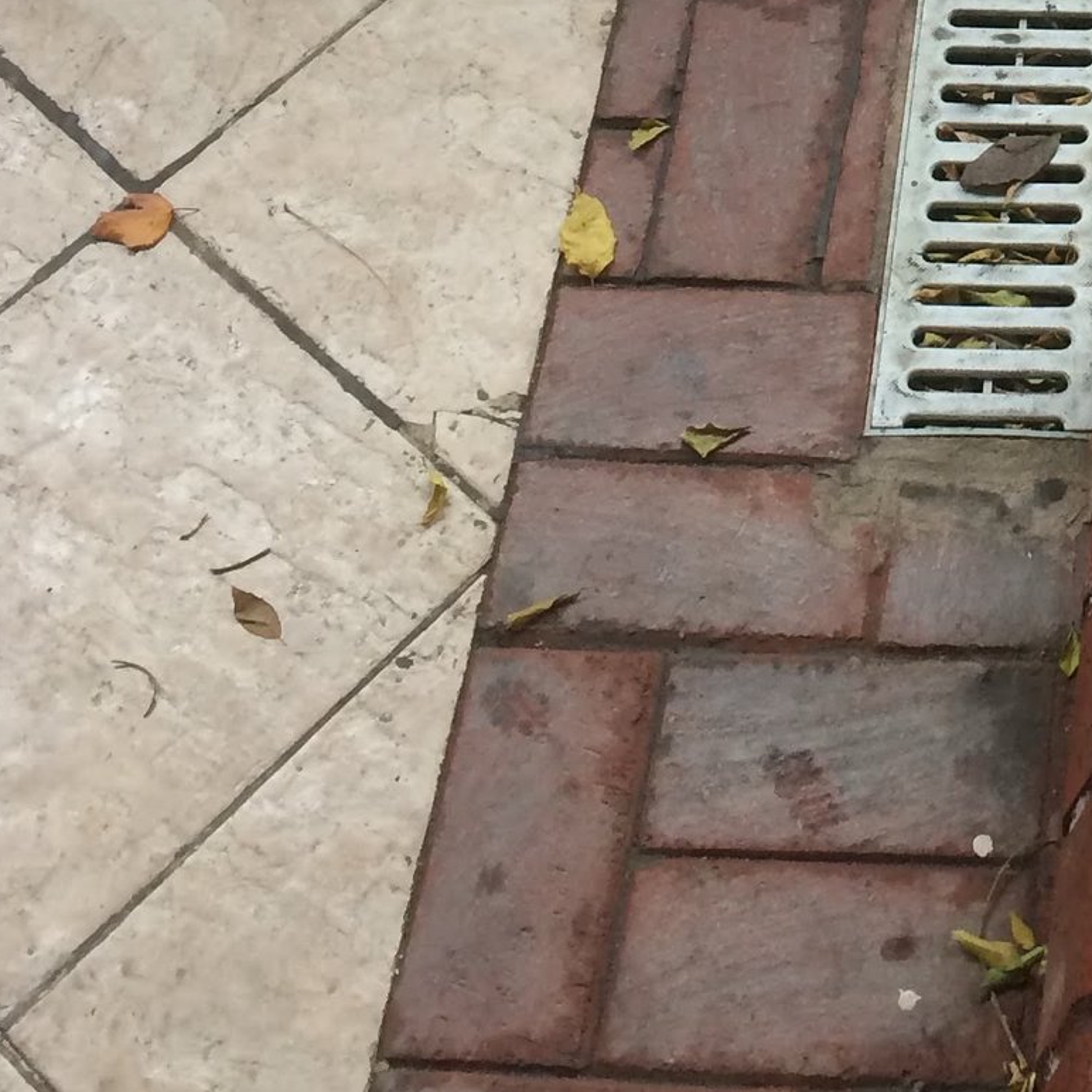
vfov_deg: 18.8
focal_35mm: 85
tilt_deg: -51.1
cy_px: -354
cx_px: 1226
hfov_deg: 19.5
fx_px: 3034
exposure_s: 1/33
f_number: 2.2
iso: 100
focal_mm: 4.15
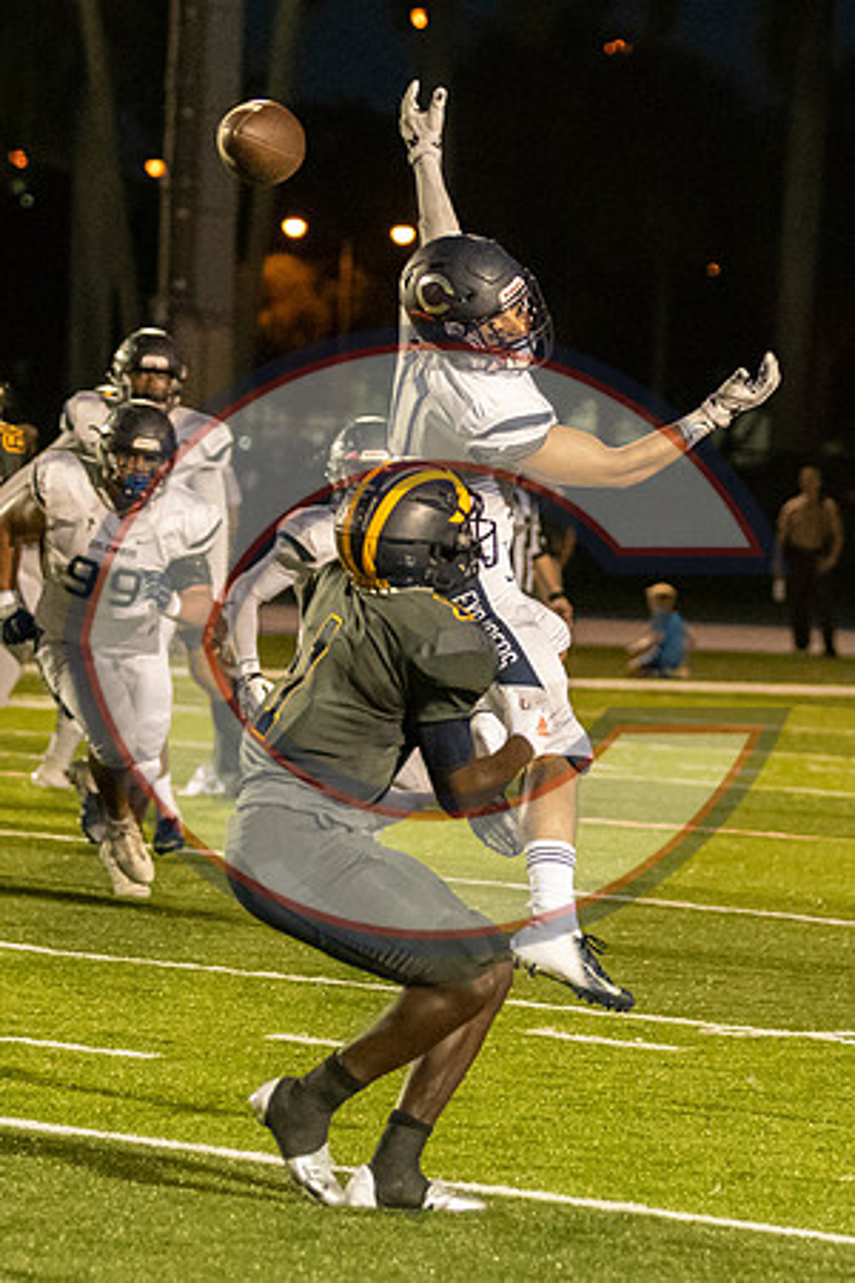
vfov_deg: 7.7
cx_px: 650
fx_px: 9512
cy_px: 549
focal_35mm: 267
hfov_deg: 5.1
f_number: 2.8
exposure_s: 1/1600
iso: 10000
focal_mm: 98
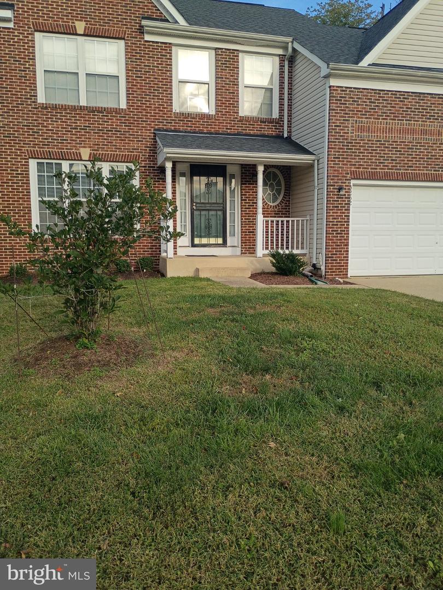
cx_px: 222
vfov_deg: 61.7
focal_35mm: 29
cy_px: 295
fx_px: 495
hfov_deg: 48.2
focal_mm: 4.27
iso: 100
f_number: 1.8
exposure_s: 1/391
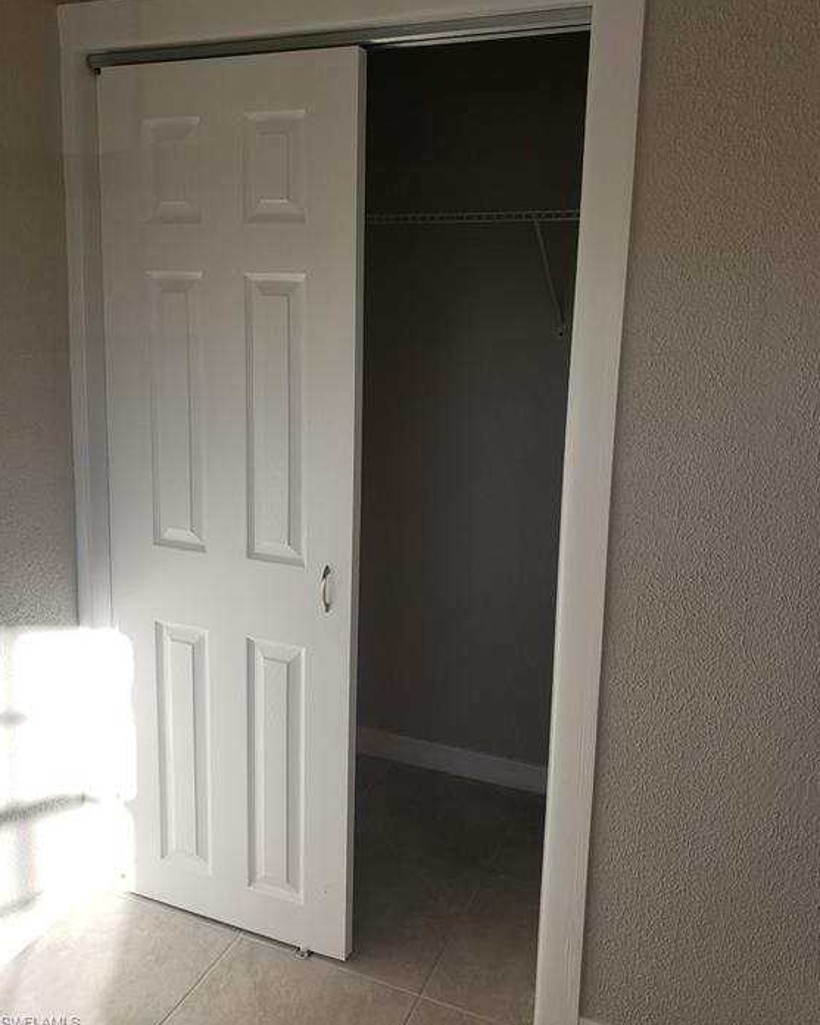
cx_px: 421
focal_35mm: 28
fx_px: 849
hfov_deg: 51.5
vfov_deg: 62.1
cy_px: 467
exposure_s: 1/247
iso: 50
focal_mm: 4.3
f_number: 2.4
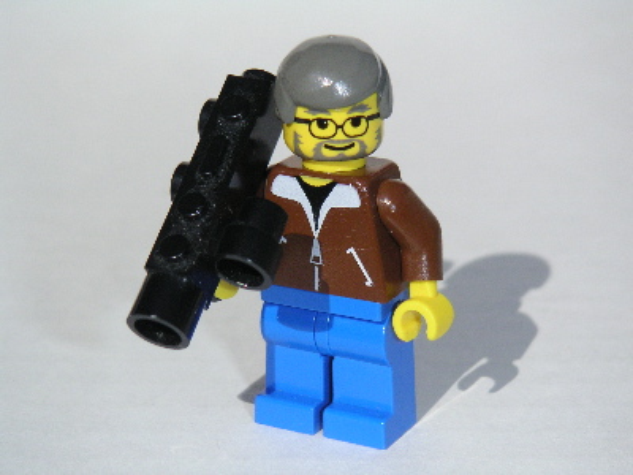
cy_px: 238
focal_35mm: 111
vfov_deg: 13.3
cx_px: 316
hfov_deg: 17.7
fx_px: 2030
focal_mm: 17.1
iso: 160
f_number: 8
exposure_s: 1/1000
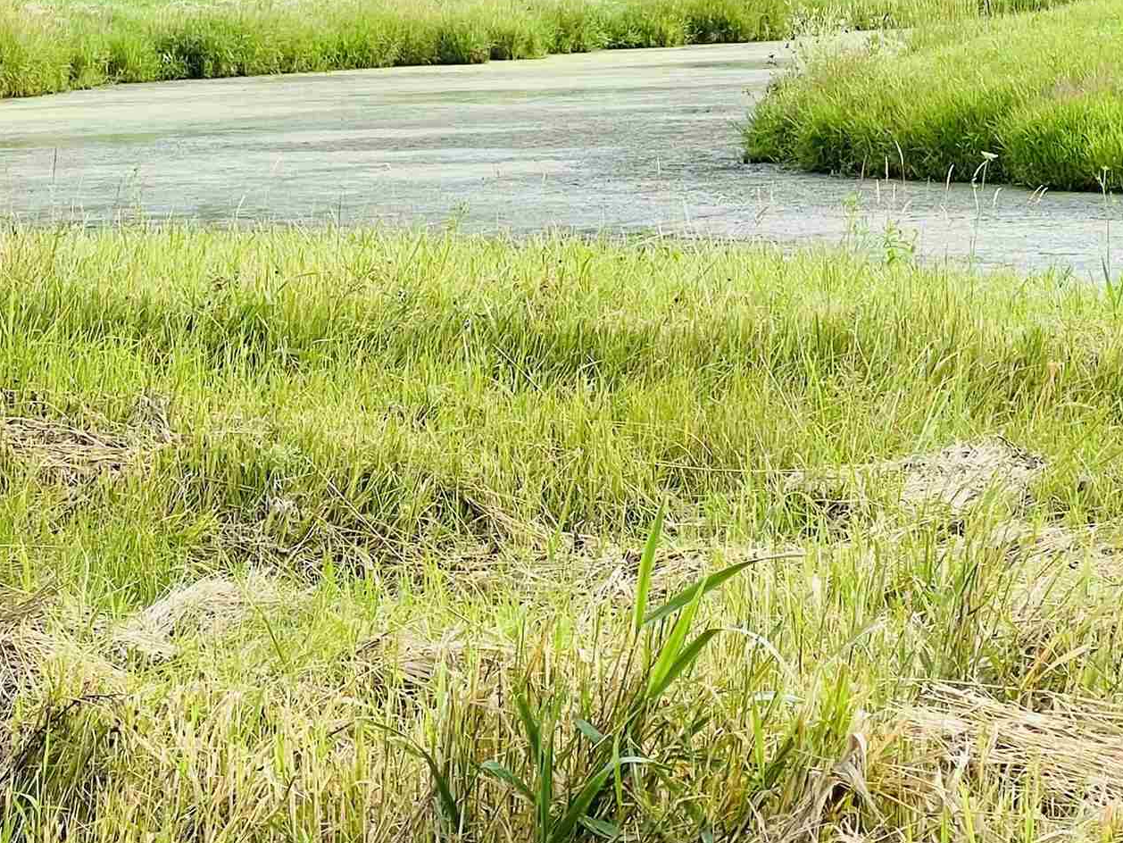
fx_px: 6100
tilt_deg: +0.0
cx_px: 412
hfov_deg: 10.5
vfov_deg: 7.8
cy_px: -138
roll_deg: +1.8
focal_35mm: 188
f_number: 2.8
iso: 32
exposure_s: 1/243
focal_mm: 9
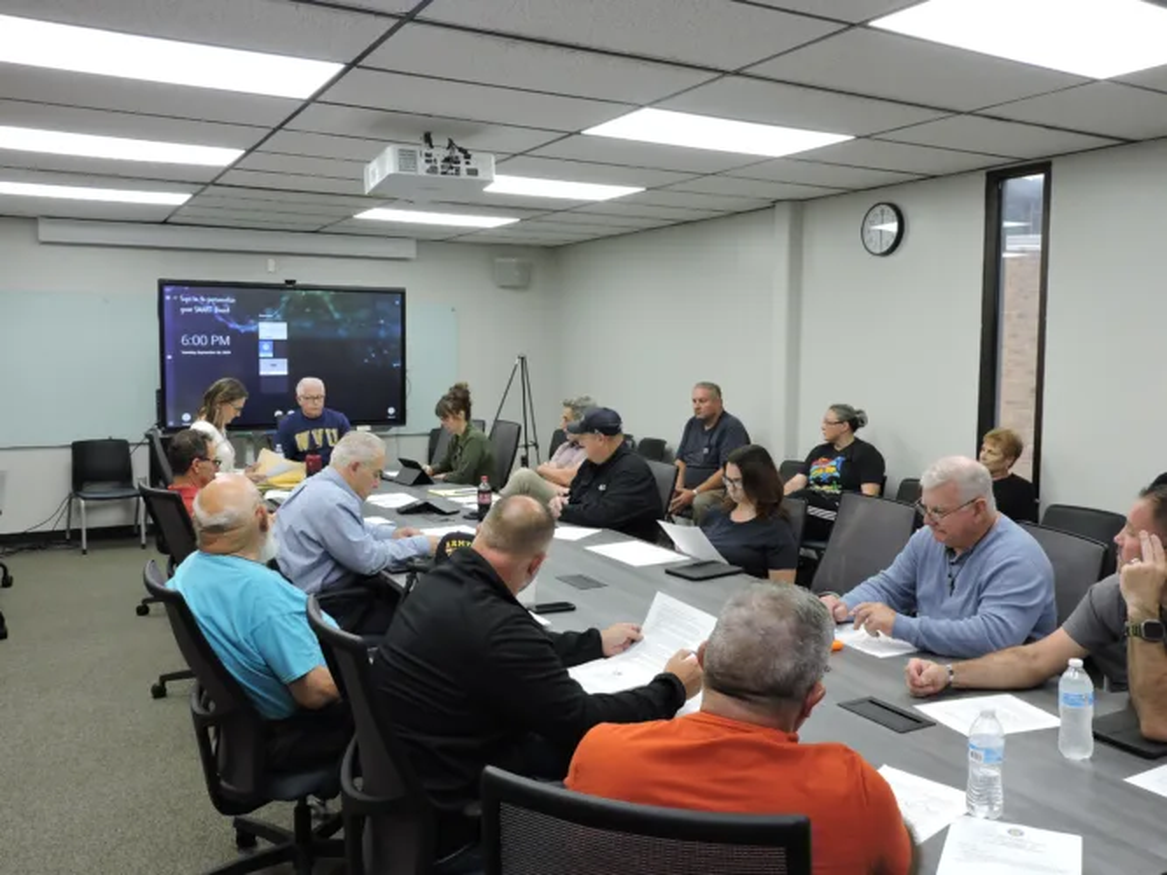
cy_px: 438
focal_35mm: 30
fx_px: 1011
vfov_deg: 46.8
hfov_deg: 60.0
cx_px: 584
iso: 140
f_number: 3.1
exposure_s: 1/30
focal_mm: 5.4
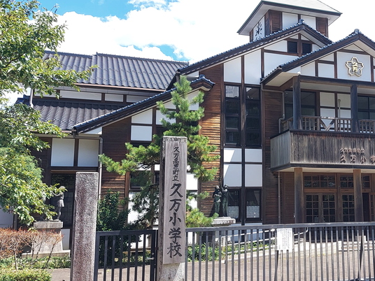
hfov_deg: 42.2
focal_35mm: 43
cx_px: 290
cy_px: 134
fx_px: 466
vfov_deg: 33.6
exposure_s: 1/385
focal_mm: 5.23
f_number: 1.8
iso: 25
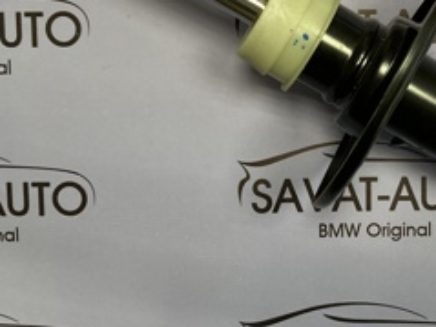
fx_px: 944
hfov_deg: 25.3
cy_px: 74
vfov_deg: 19.5
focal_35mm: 75
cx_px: 378
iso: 100
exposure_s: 1/60
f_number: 1.8
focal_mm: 3.99
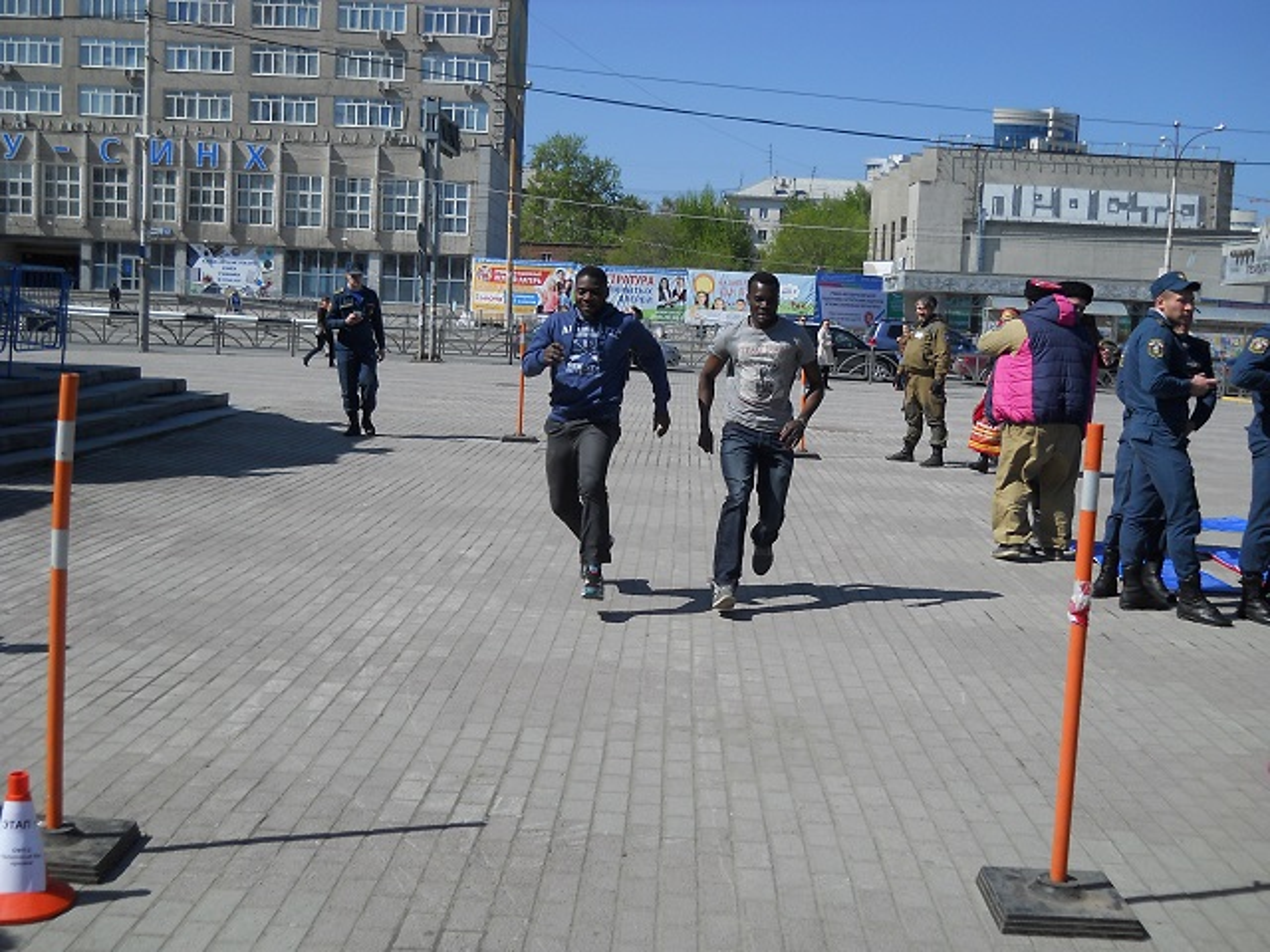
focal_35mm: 41
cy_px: 476
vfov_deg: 35.1
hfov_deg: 45.8
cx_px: 635
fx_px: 1504
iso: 80
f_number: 5.5
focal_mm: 6.72
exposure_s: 1/500
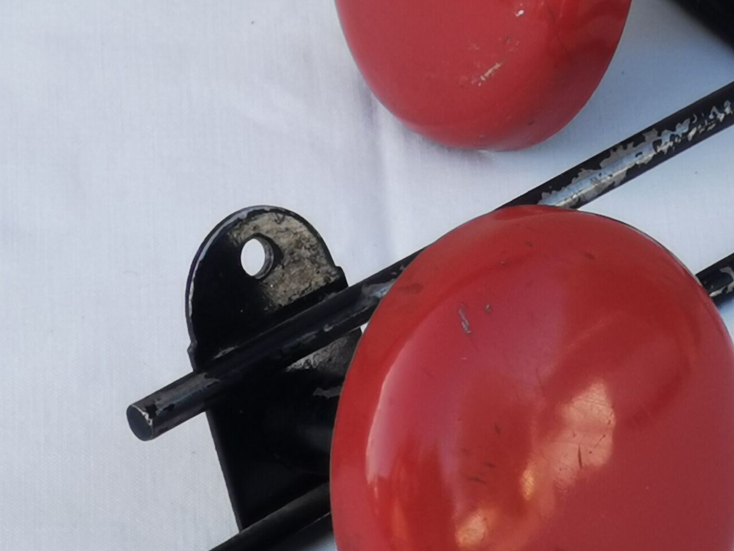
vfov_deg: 4.5
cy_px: -27
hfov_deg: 6.0
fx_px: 6956
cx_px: 603
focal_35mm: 328
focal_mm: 7.48
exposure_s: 1/213
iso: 50
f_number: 2.4
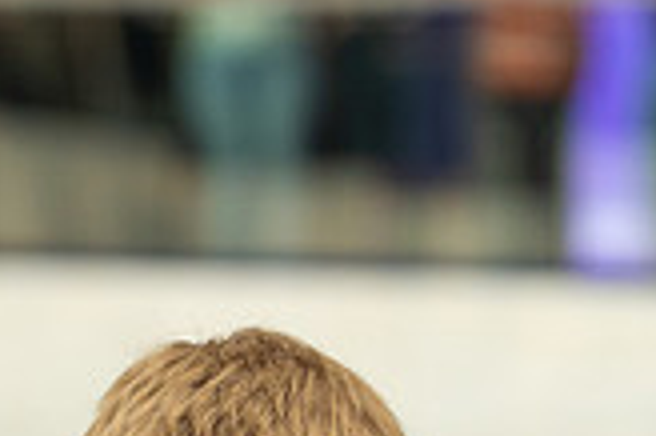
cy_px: 758
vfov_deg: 3.5
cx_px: 288
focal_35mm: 390
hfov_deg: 5.3
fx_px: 7099
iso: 1250
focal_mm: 110
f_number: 4
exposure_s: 1/1600
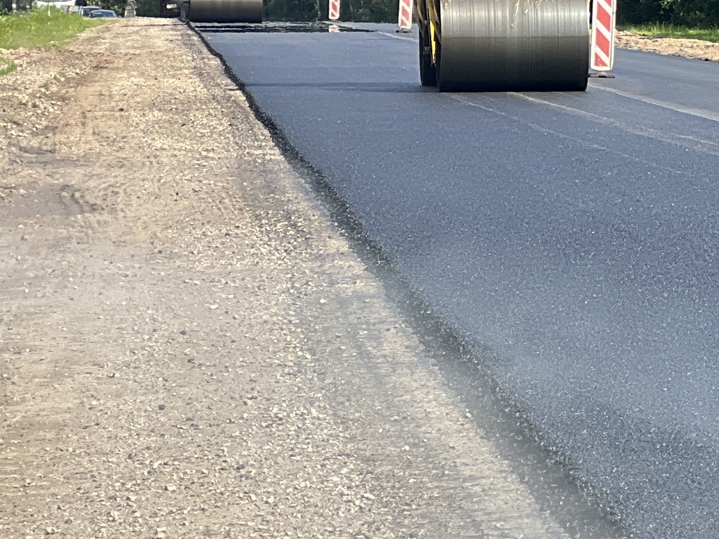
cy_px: 92
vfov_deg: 6.0
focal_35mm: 246
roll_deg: -1.2
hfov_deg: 7.9
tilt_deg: -1.0
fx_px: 5111
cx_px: 1063
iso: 25
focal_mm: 9
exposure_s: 1/290
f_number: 2.8
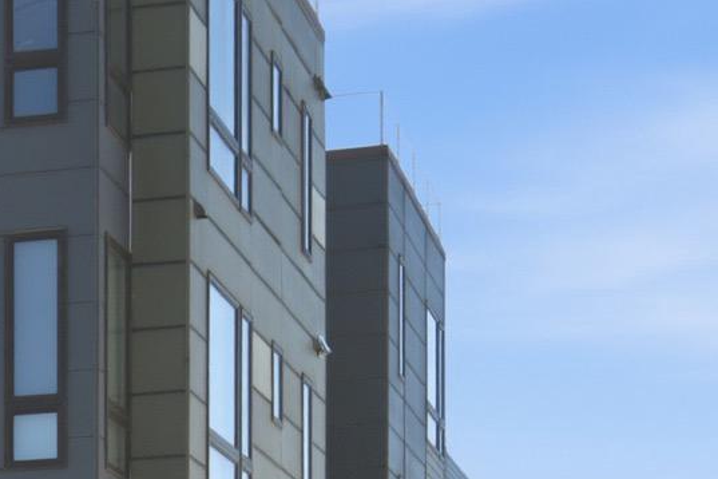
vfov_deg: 11.0
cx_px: -114
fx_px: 2433
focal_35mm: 122
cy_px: 569
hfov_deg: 16.2
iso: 200
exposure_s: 1/250
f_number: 7.1
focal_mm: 32
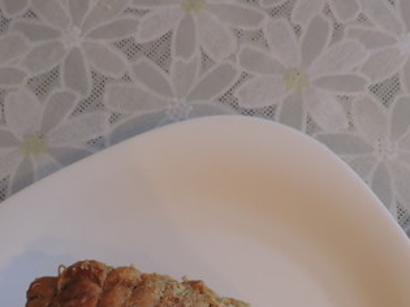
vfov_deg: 22.0
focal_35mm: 61
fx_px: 722
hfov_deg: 31.2
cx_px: 303
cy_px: 380
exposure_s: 1/20
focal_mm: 4.3
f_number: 3
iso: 400
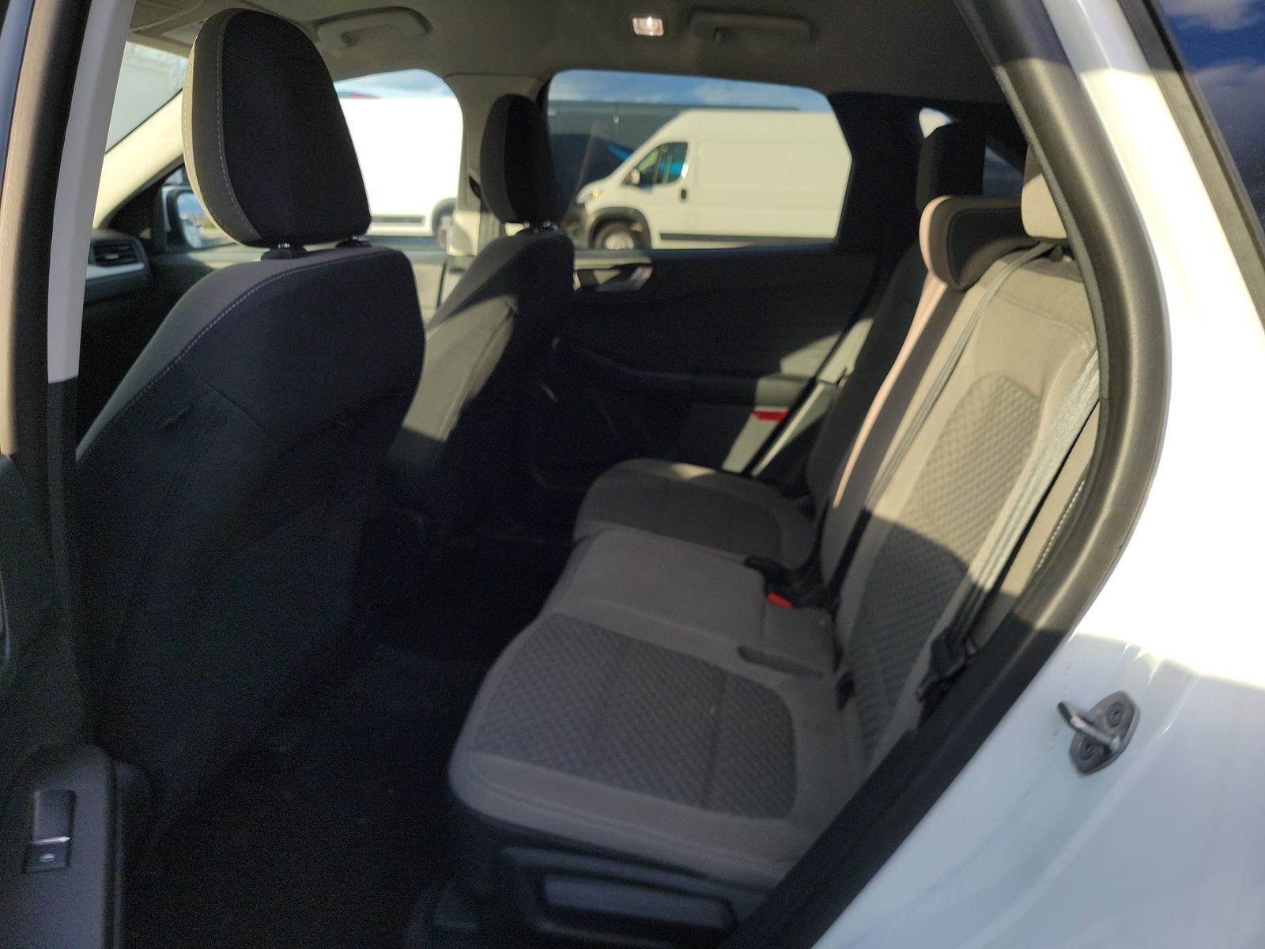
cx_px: 632
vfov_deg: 56.8
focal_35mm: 24
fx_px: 877
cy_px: 474
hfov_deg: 71.6
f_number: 1.8
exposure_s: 1/137
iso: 50
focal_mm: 6.7
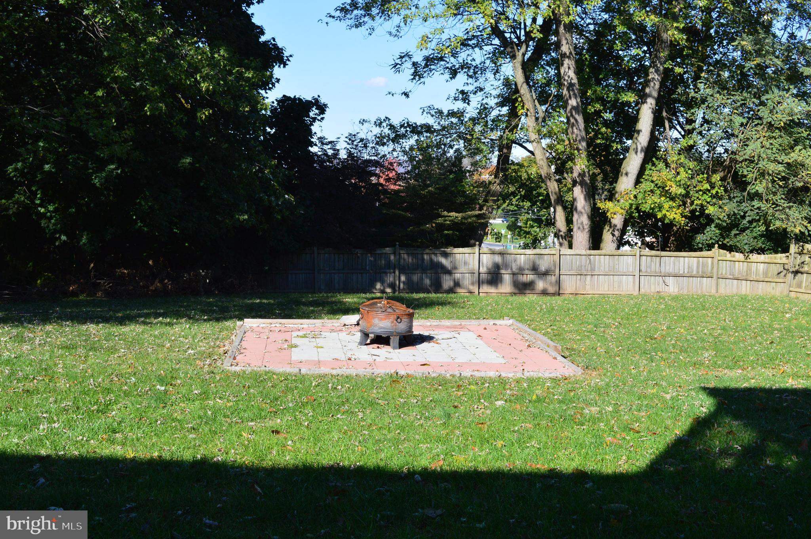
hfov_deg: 45.0
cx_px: 406
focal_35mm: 44
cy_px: 270
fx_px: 979
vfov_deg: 30.8
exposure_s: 1/320
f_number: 10
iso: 400
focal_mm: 29
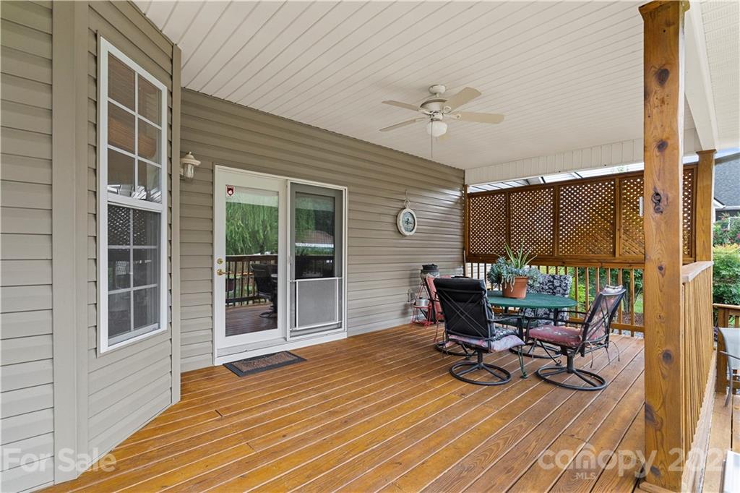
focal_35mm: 16
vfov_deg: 73.7
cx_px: 370
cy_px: 246
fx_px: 329
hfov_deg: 96.8
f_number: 9
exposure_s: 1/3
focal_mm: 16
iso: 1000
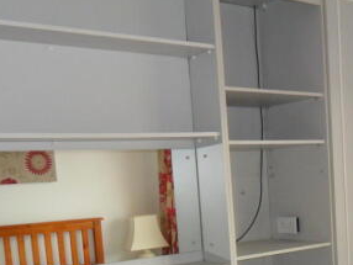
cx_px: 293
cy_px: 264
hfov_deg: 33.7
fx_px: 561
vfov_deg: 25.3
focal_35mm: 55
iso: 160
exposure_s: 1/45
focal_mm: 4.9
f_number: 3.5
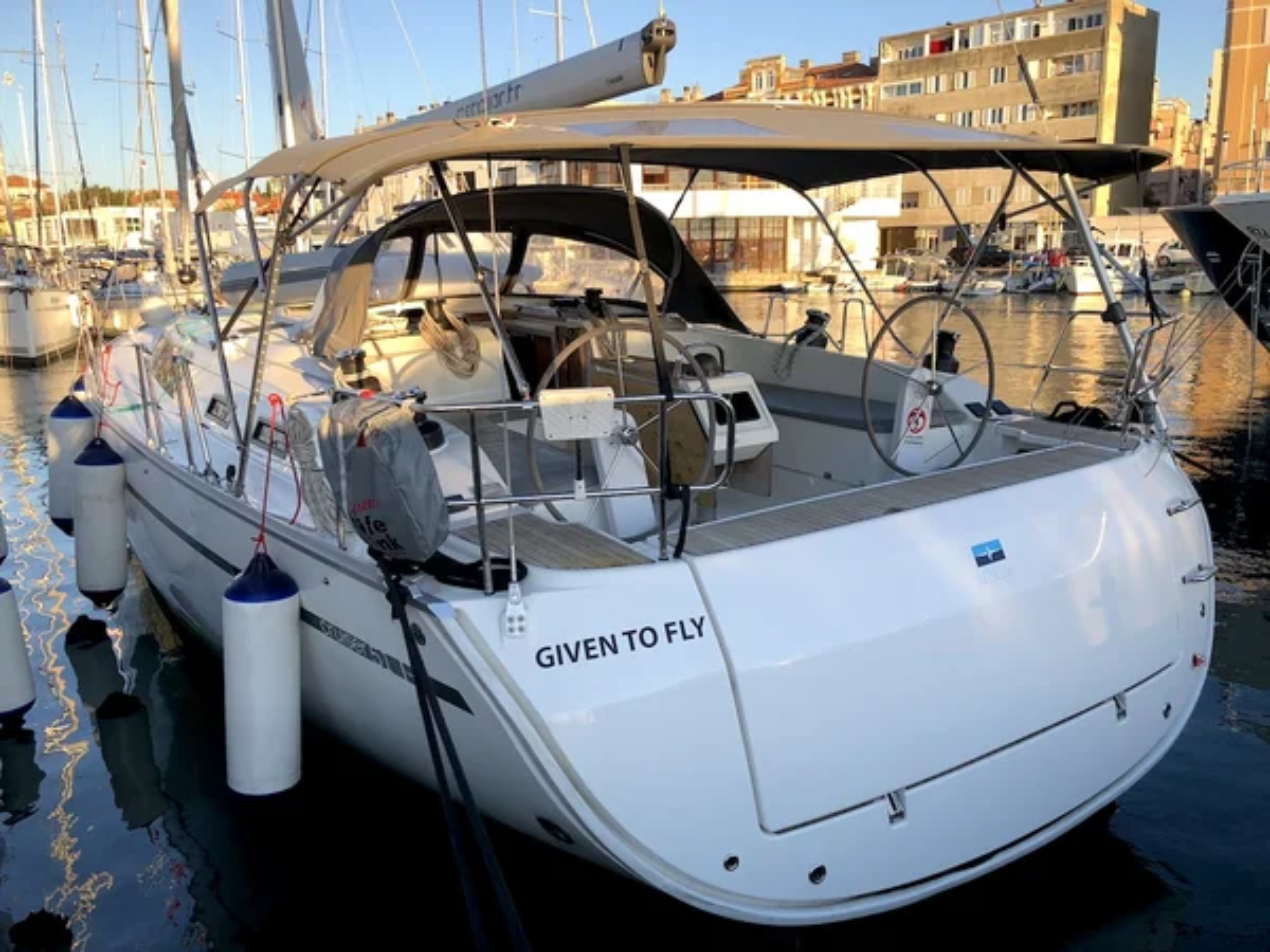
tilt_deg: -12.8
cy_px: 476
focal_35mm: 28
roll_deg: +0.9
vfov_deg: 49.7
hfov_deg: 63.4
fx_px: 1027
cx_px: 635
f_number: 1.8
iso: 20
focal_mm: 3.99
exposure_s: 1/578
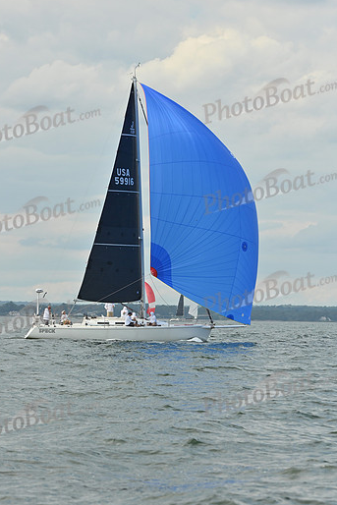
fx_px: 1978
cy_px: 254
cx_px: 152
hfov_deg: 9.7
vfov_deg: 14.5
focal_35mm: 141
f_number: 6.3
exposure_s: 1/1600
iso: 320
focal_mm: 125
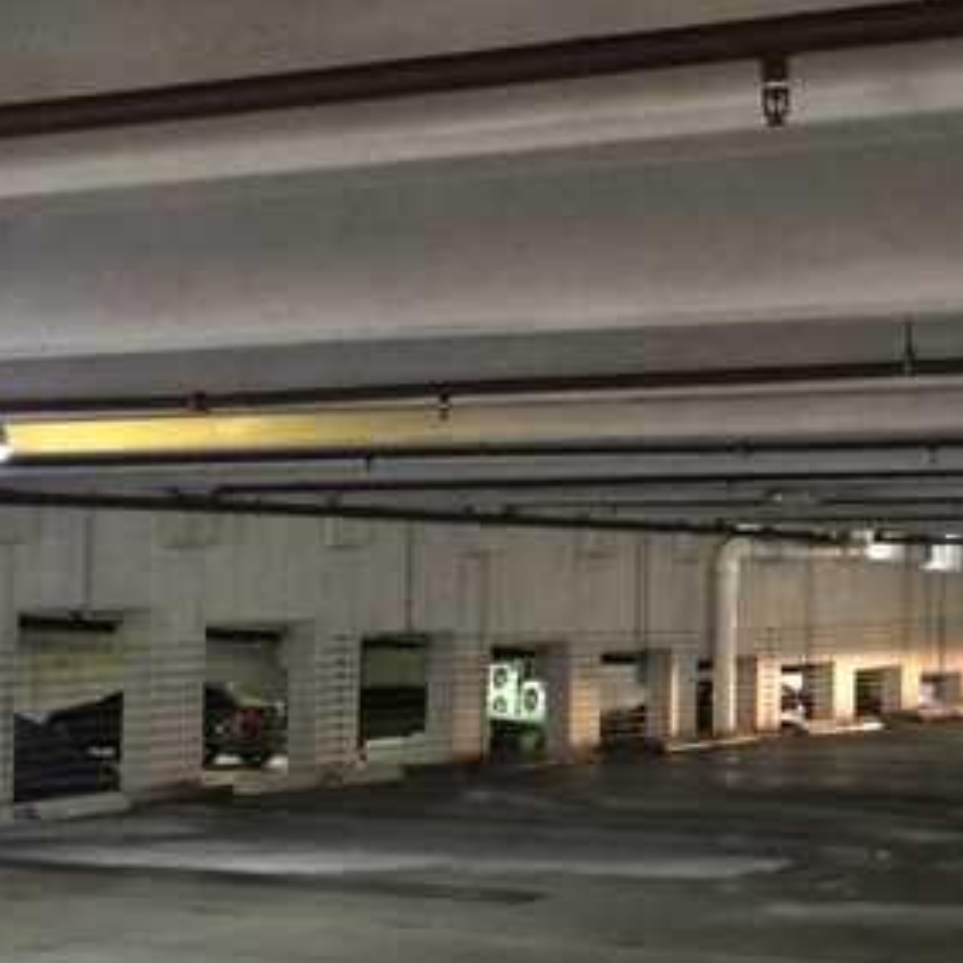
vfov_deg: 23.7
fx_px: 2298
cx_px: 864
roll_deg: +0.0
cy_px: 476
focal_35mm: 73
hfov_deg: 23.1
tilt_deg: +2.2
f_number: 2.2
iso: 320
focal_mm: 4.15
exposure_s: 1/17
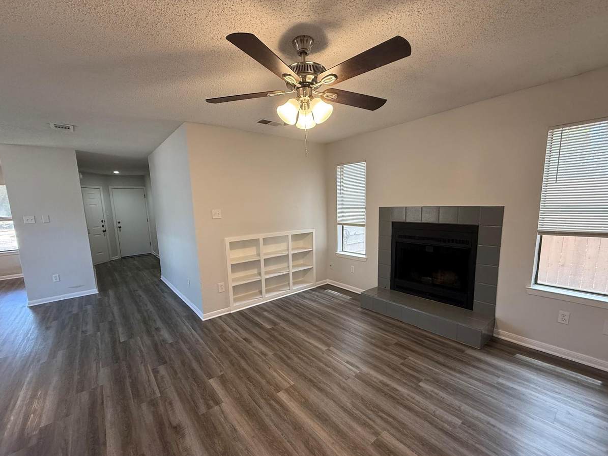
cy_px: 243
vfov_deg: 81.6
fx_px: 263
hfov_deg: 98.2
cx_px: 301
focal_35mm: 15
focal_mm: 2.22
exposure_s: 1/60
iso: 200
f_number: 2.2
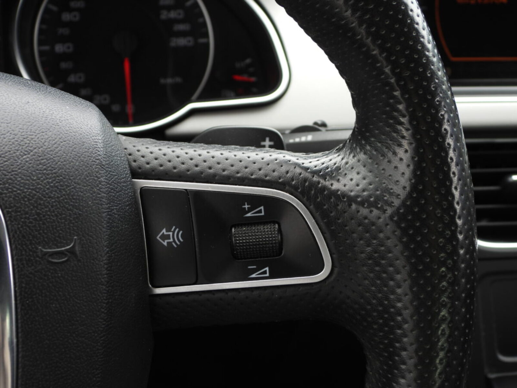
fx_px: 822
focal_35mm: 55
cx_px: 258
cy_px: 194
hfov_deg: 34.9
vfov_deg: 26.6
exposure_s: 1/80
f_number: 3.5
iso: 100
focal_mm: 9.8
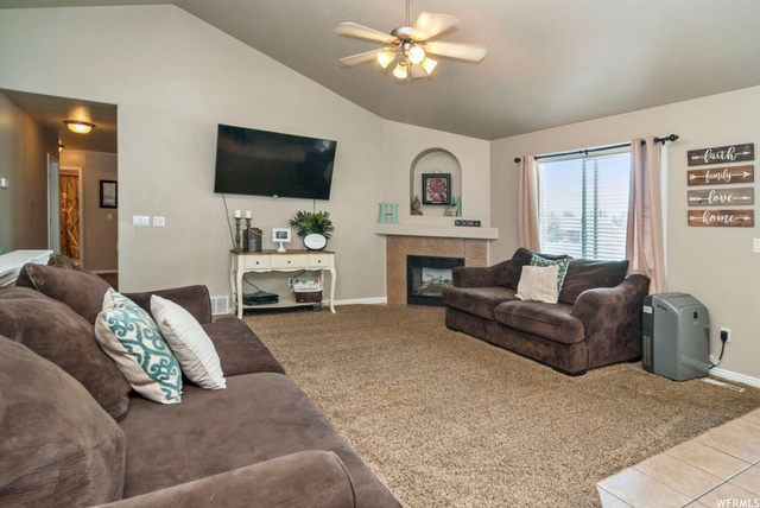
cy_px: 254
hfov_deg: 89.9
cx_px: 380
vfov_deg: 67.5
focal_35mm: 18
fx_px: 380
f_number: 5
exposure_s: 1/60
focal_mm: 12
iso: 200
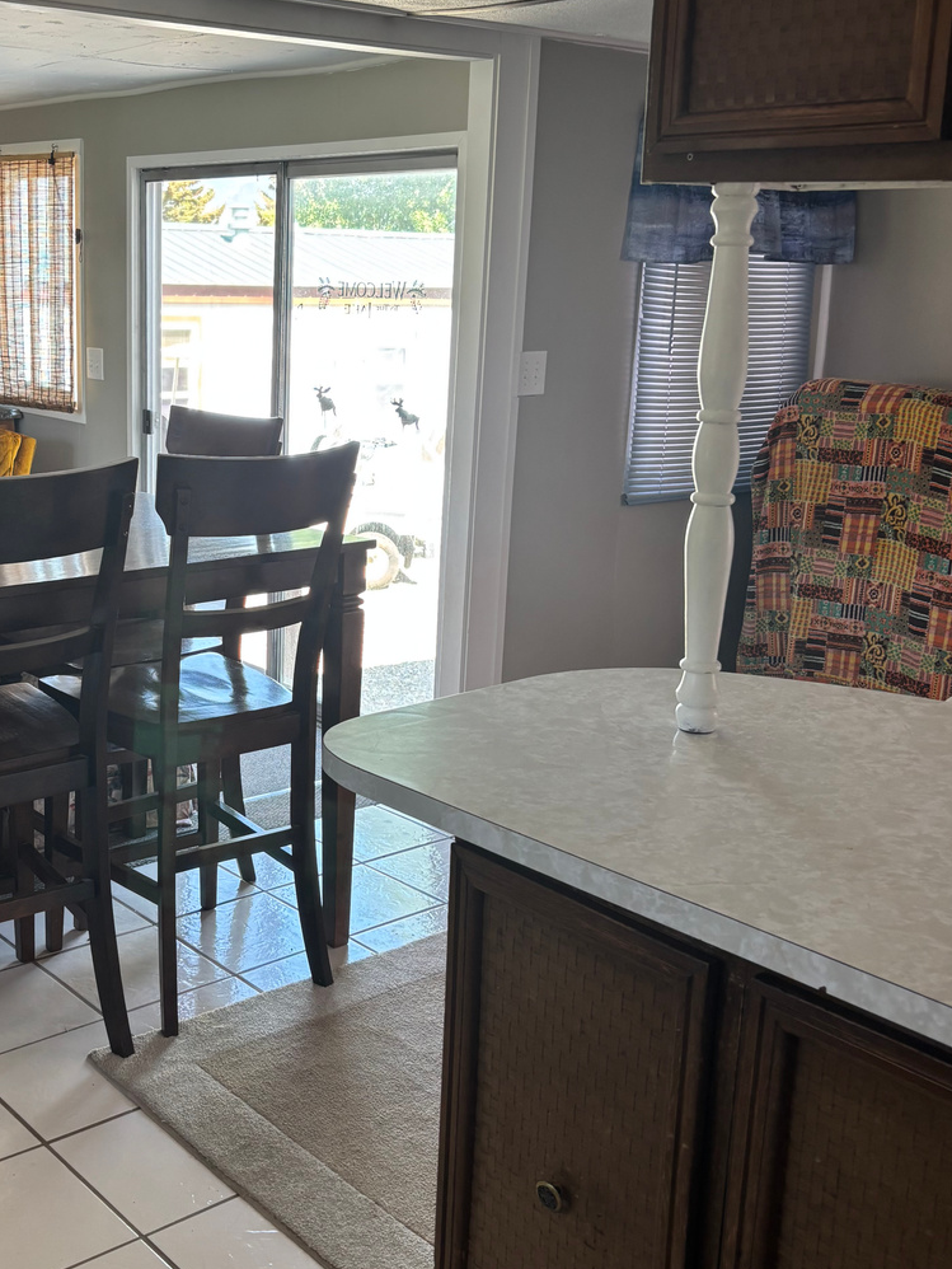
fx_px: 1466
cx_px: 283
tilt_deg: -13.6
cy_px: 603
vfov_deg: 46.8
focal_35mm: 40
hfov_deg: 35.5
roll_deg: -1.2
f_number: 1.6
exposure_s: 1/121
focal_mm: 5.96
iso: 100
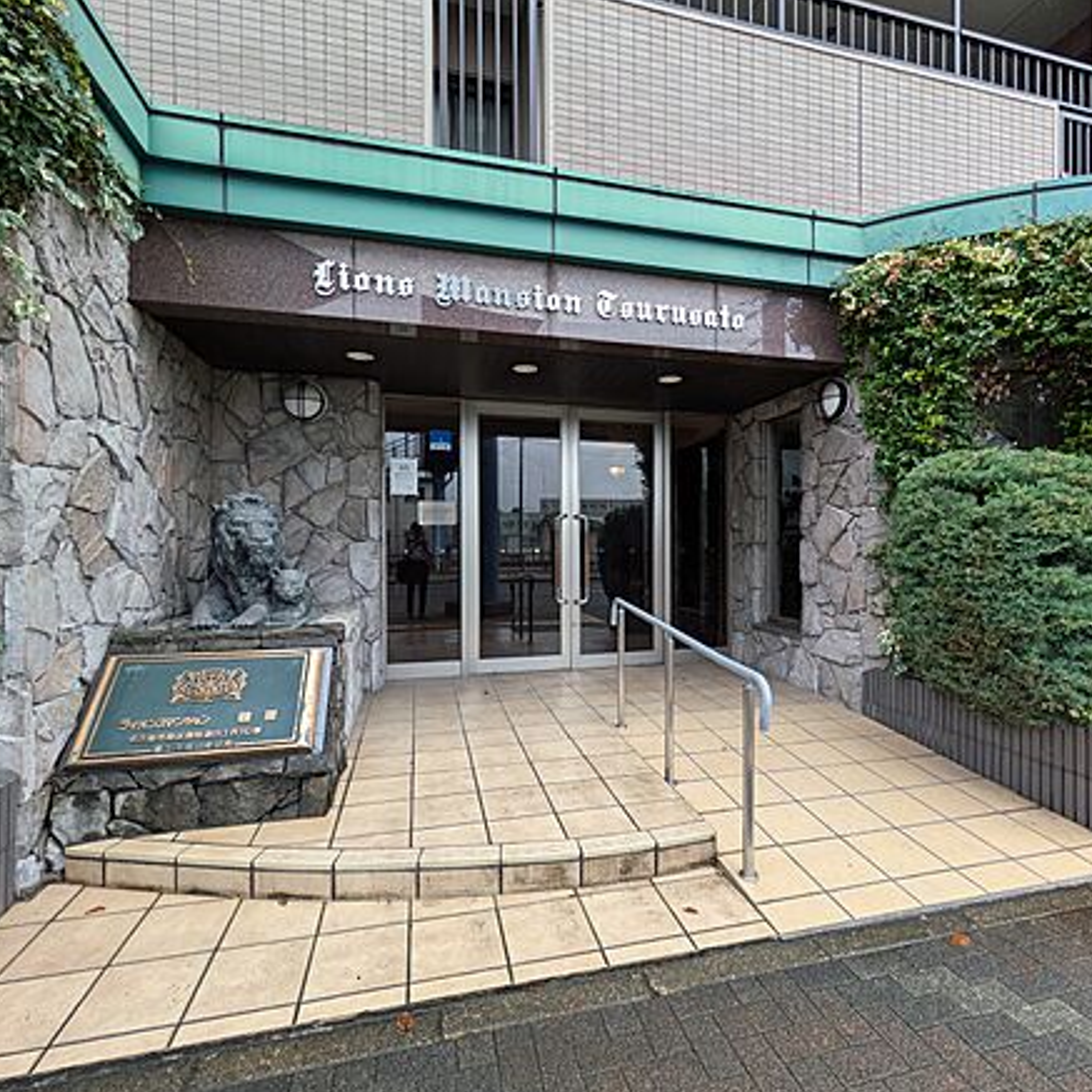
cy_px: 547
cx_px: 575
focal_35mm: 17
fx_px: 607
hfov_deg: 83.9
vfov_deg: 84.0
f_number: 2.2
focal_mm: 1.83
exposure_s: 1/185
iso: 45
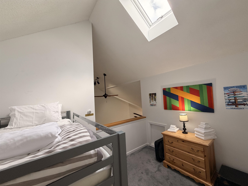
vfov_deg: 85.7
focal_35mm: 14
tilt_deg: +2.4
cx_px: 124
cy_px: 93
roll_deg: +3.7
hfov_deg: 102.1
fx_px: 100
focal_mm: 2.22
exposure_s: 1/120
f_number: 2.2
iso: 200
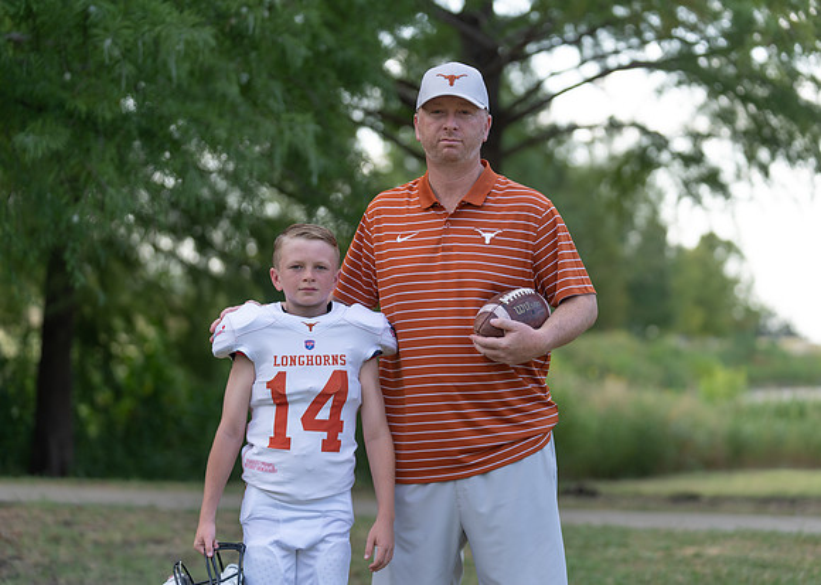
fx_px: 2588
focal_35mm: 111
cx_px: 414
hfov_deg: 18.0
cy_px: 277
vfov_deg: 12.9
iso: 100
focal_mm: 101
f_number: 2.8
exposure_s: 1/400
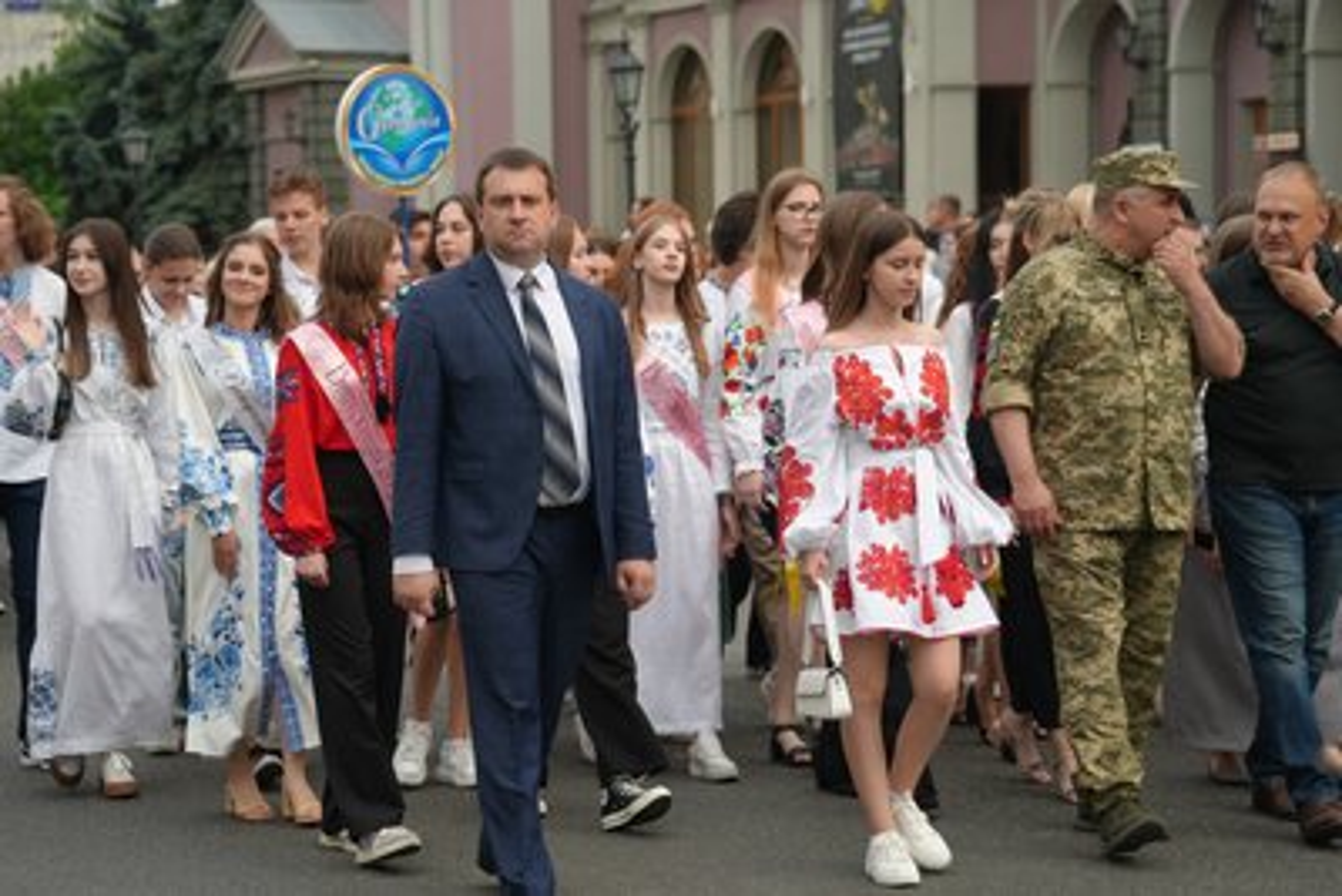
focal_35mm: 98
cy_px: 448
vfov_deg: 14.0
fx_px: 3654
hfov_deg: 20.8
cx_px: 671
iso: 320
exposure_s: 1/160
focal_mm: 98
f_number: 5
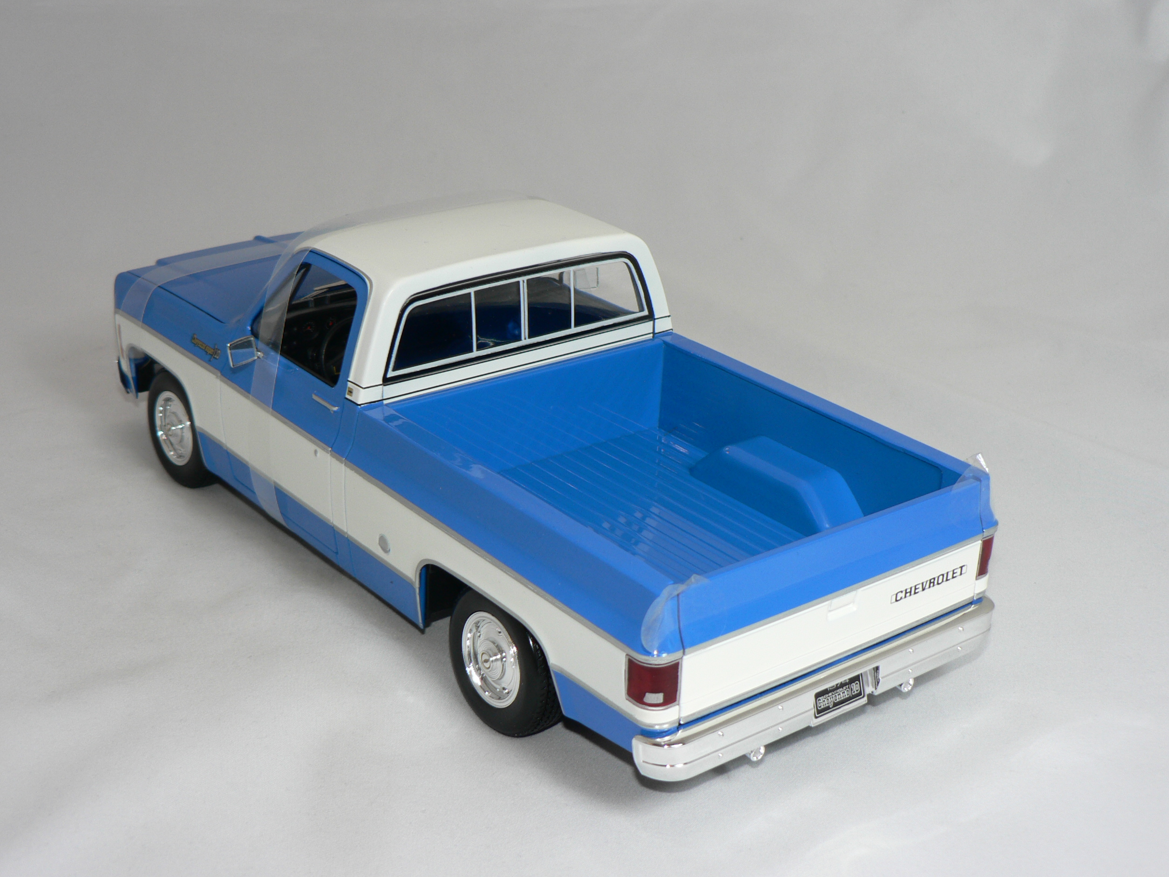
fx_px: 1722
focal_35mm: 51
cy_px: 445
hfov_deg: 37.5
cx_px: 574
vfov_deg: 28.6
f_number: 2.8
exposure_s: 1/60
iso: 80
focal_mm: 8.3
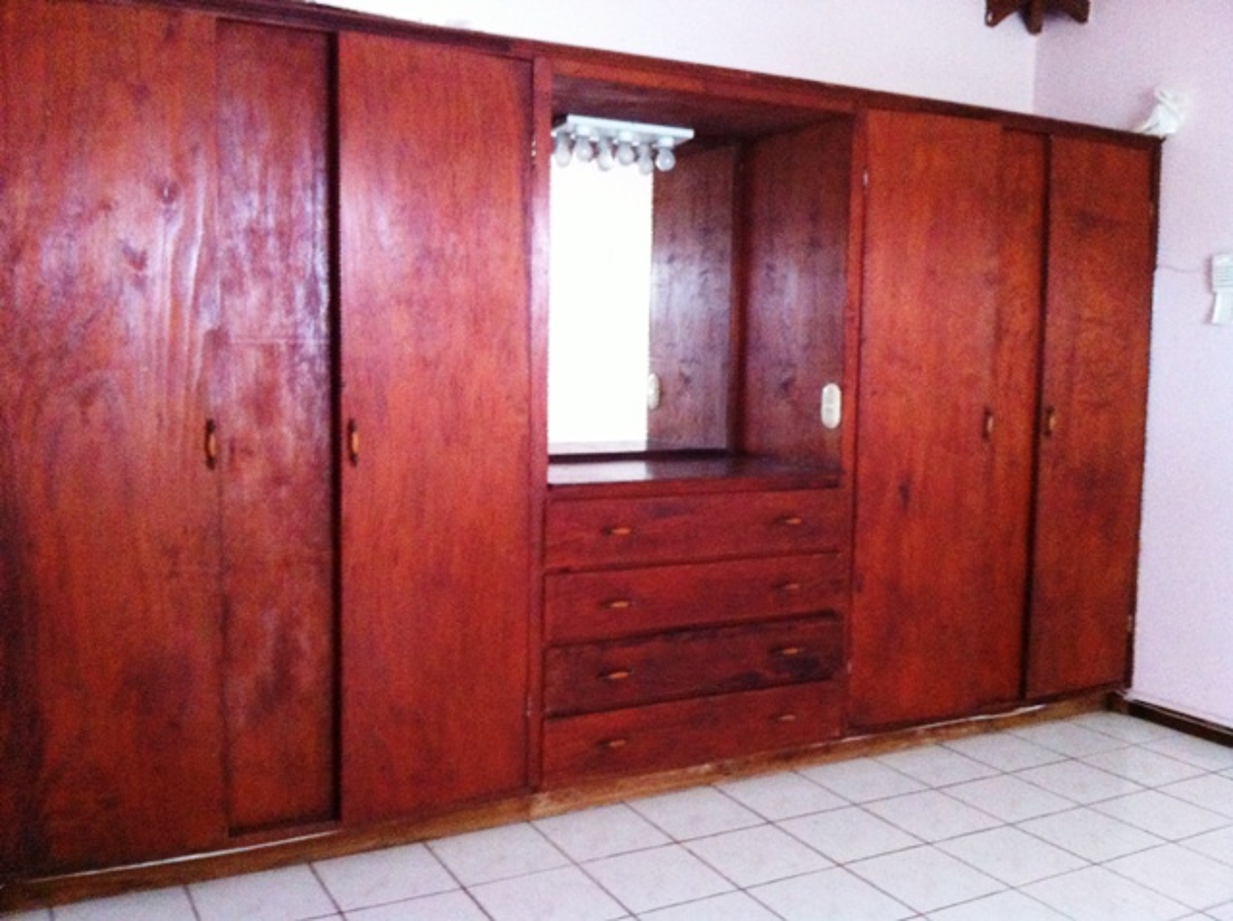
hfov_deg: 52.7
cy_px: 460
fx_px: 1245
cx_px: 616
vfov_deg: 40.6
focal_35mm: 35
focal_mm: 3.85
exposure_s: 1/15
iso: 640
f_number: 2.8
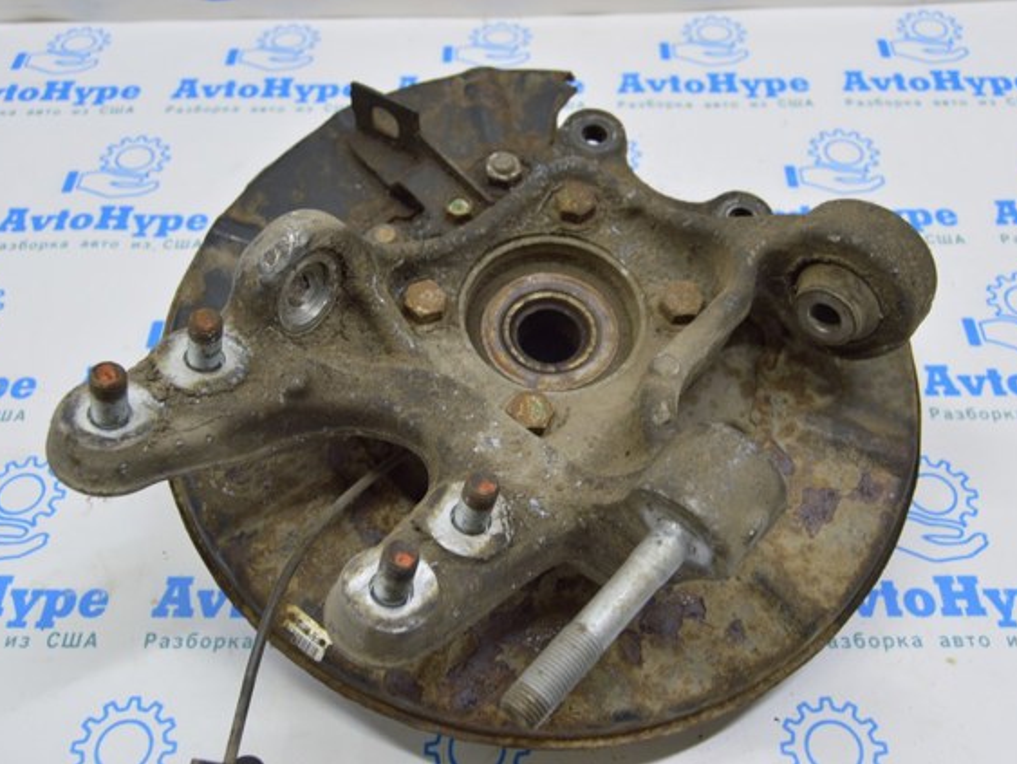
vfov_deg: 39.7
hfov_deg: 51.3
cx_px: 524
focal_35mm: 36
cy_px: 382
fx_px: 1058
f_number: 5.6
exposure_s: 1/20
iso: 400
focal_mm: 22
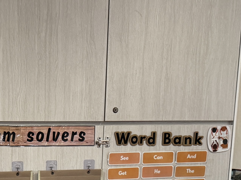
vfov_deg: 12.0
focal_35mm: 107
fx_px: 745
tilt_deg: -17.4
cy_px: 386
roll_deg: +0.3
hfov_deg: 18.0
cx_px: 5
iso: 160
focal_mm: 6.76
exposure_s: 1/50
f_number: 1.78
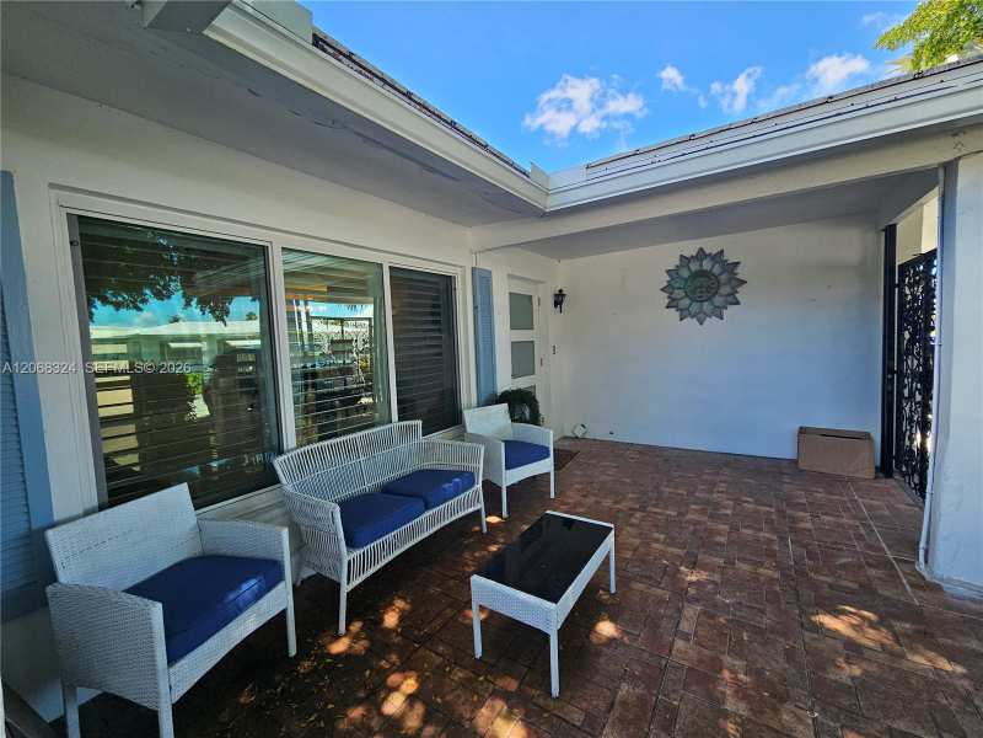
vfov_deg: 89.9
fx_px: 369
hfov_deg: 106.2
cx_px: 492
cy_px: 369
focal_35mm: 13
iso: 50
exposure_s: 1/260
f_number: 2.2
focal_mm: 2.2
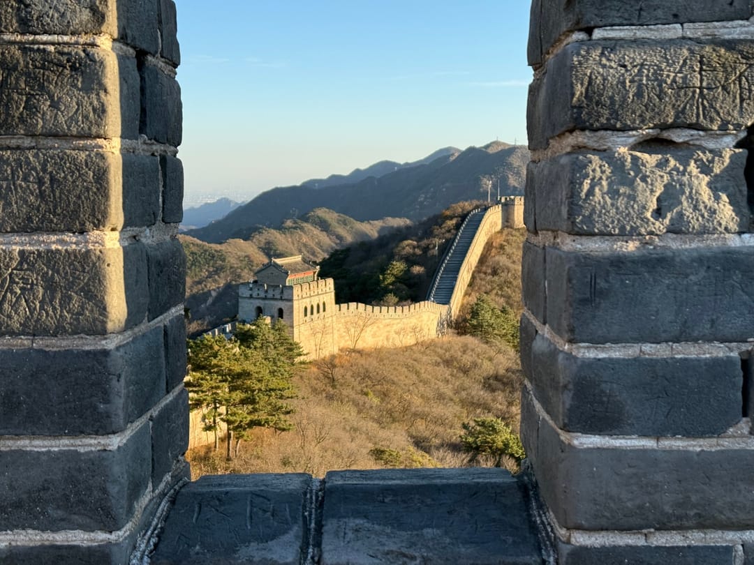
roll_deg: +0.2
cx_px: 377
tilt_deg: -6.4
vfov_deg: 30.3
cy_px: 282
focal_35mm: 48
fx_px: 1046
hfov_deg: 39.7
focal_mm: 6.76
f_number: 1.78
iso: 80
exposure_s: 1/1543
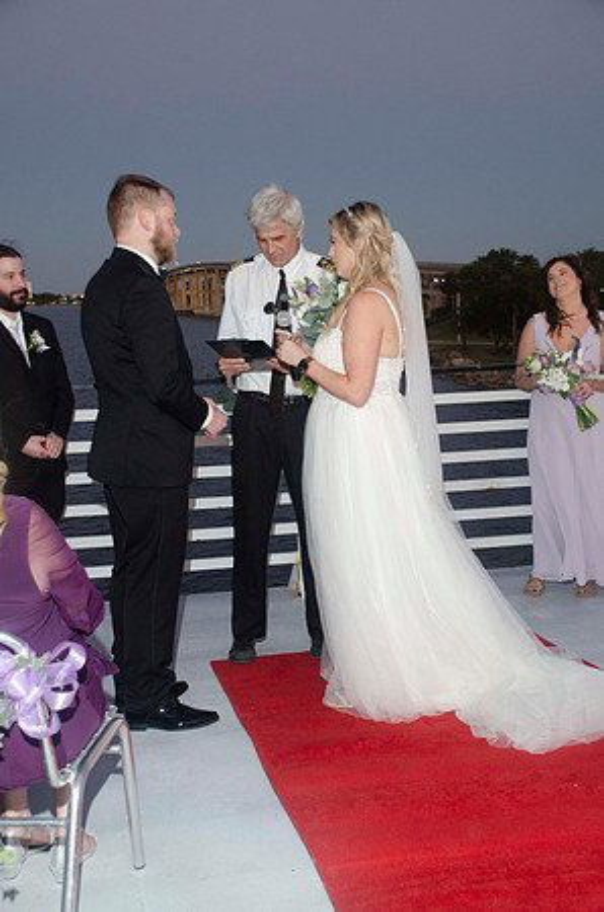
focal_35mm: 42
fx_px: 1062
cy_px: 456
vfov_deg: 46.5
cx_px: 302
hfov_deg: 31.8
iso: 800
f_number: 5.6
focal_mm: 28
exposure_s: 1/50
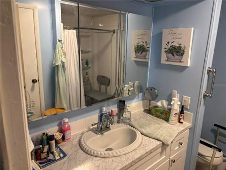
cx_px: 113
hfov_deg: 67.3
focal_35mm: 26
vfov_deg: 53.1
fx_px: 170
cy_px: 85
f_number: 1.6
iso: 125
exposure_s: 1/60
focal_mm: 5.96
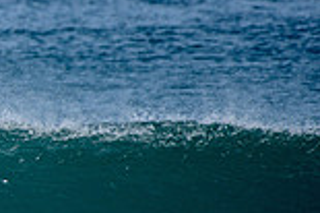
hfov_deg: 1.1
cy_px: 135
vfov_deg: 0.7
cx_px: -277
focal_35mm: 1877
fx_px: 16667
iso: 250
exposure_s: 1/2500
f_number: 6.3
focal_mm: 500
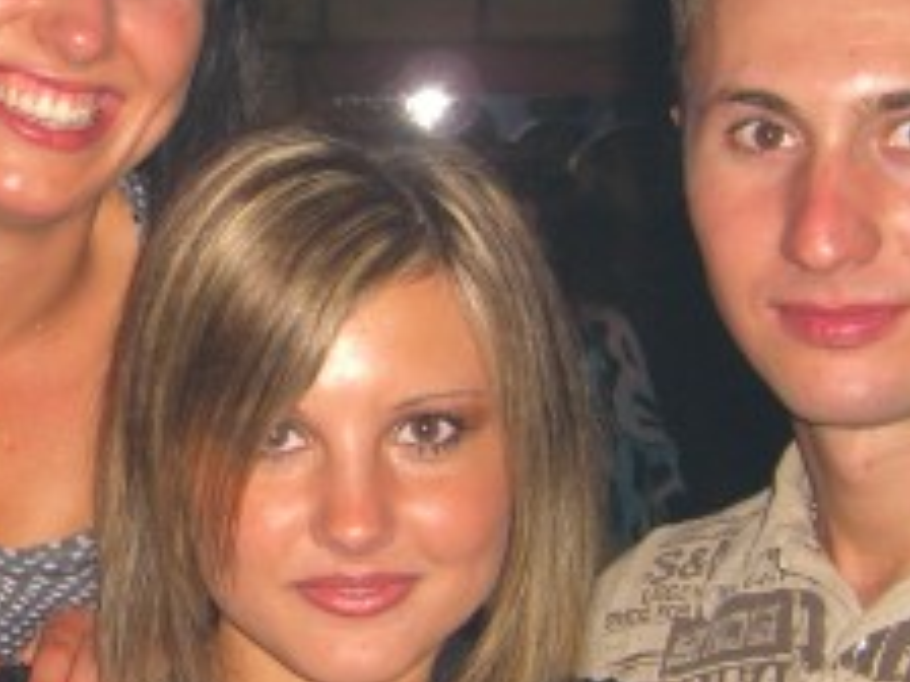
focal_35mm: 102
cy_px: 390
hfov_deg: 19.1
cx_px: 183
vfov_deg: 14.5
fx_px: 2681
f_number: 2.8
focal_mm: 7.9
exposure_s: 1/60
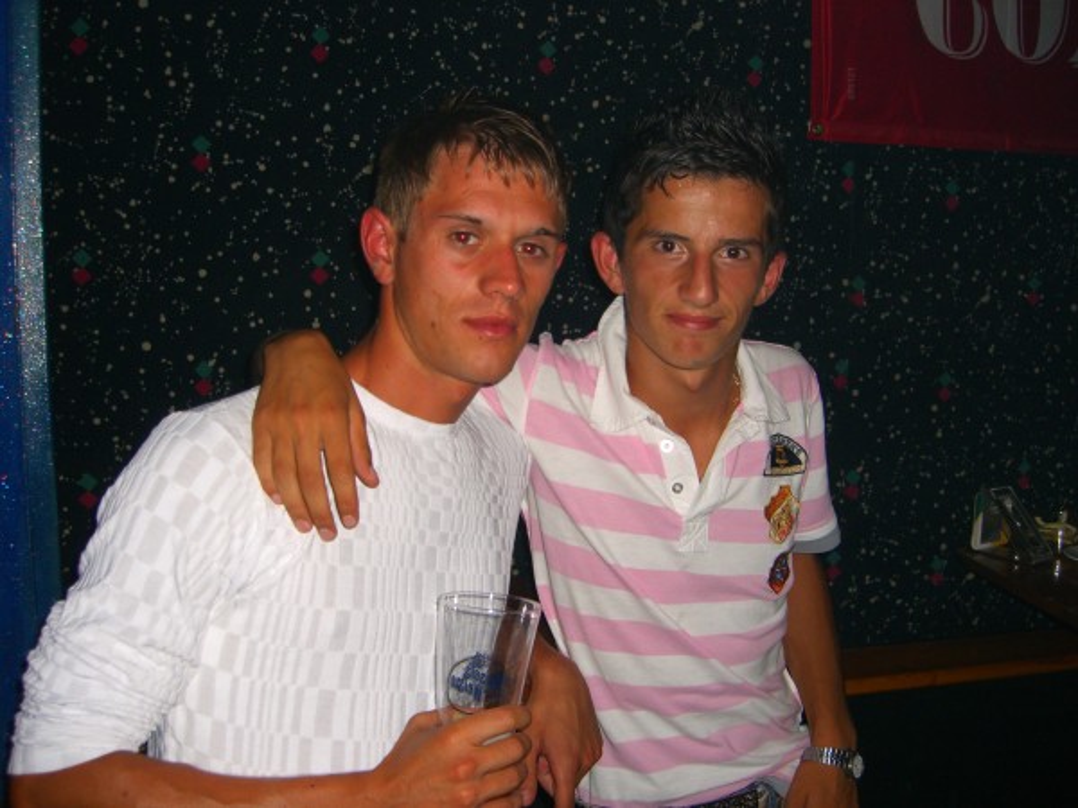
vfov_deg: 37.7
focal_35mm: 38
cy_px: 404
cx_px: 539
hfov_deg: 49.0
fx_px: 1183
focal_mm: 7.9
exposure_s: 1/60
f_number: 2.8
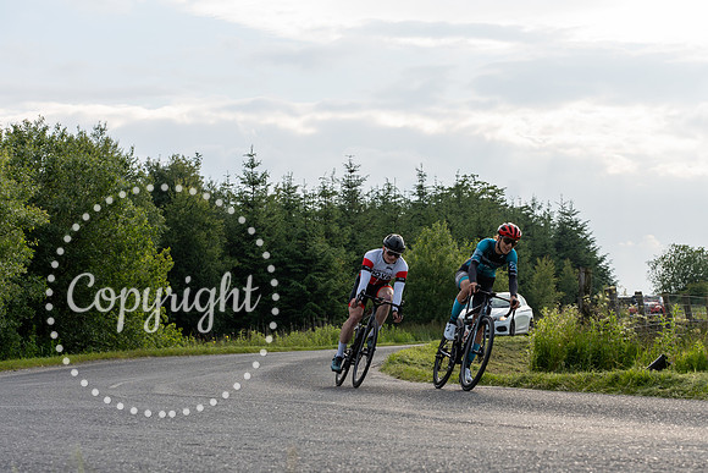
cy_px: 306
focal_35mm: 88
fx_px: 1733
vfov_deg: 15.5
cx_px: 459
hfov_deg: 23.0
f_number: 6.3
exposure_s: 1/500
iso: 200
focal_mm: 68
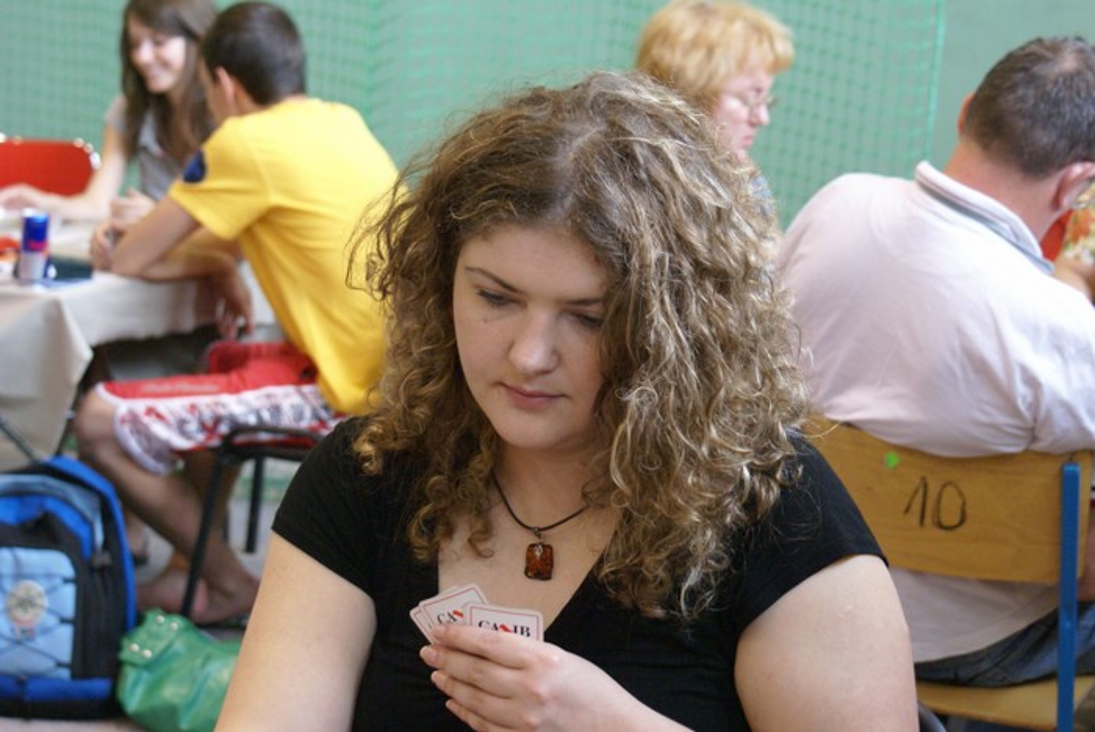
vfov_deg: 16.6
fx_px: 2511
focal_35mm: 82
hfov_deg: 24.6
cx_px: 548
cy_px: 366
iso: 800
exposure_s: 1/40
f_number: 5.6
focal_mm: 55
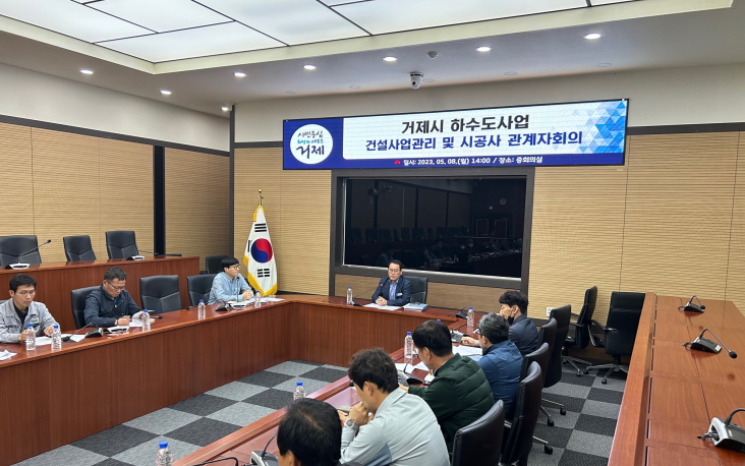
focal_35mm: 28
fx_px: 569
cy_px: 264
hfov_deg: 66.5
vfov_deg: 44.5
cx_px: 368
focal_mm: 5.7
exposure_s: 1/120
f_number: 1.5
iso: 125
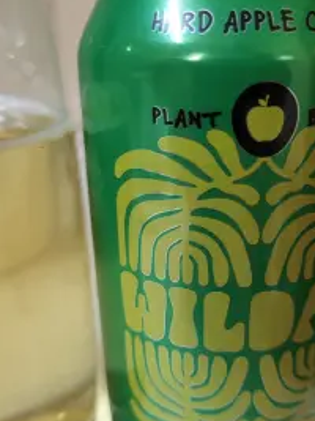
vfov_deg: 47.8
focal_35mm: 39
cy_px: 238
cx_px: 186
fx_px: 474
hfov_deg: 36.7
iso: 320
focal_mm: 5.4
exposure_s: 1/50
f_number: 1.8
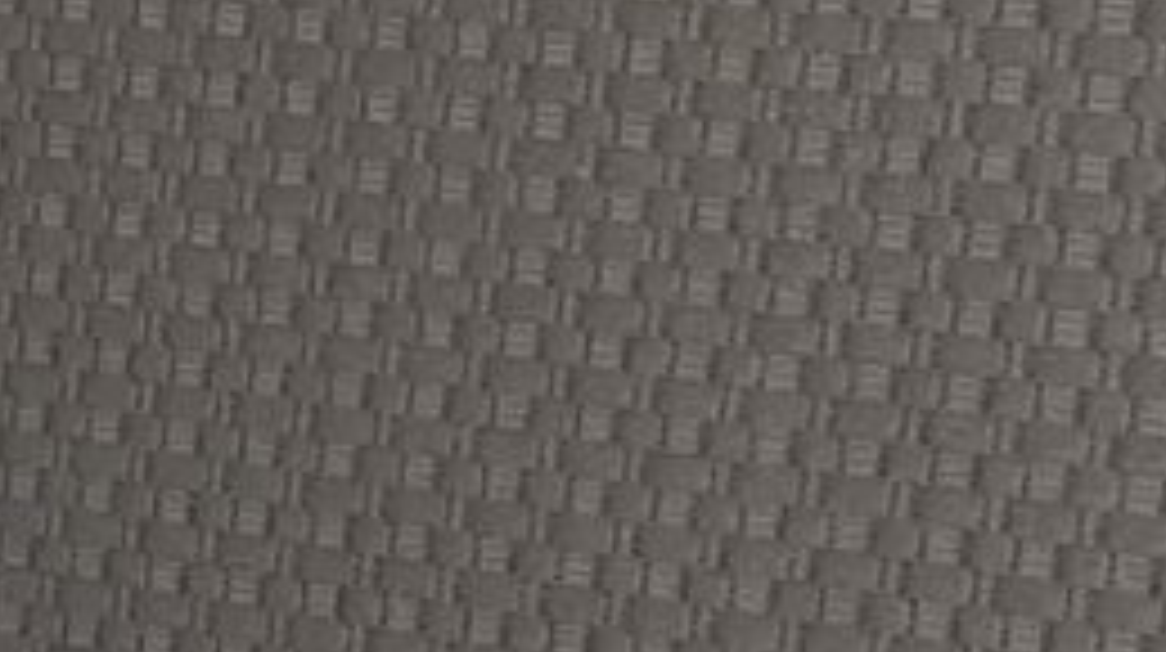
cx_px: 194
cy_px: 625
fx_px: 5621
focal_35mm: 182
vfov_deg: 6.6
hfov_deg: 11.8
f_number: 1.9
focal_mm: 2.91
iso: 64
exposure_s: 1/100
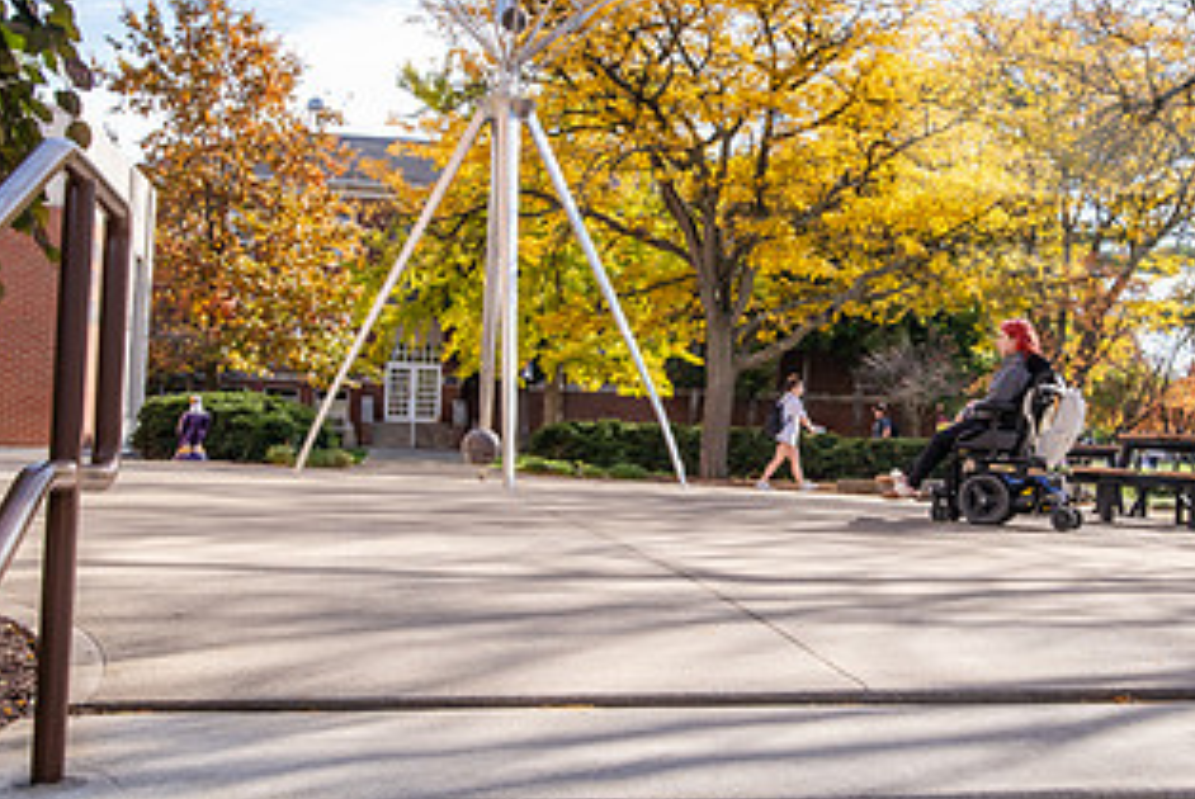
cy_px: 337
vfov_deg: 28.1
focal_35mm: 48
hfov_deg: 40.6
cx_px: 784
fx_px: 1595
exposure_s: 1/200
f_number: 10
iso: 320
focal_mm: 26
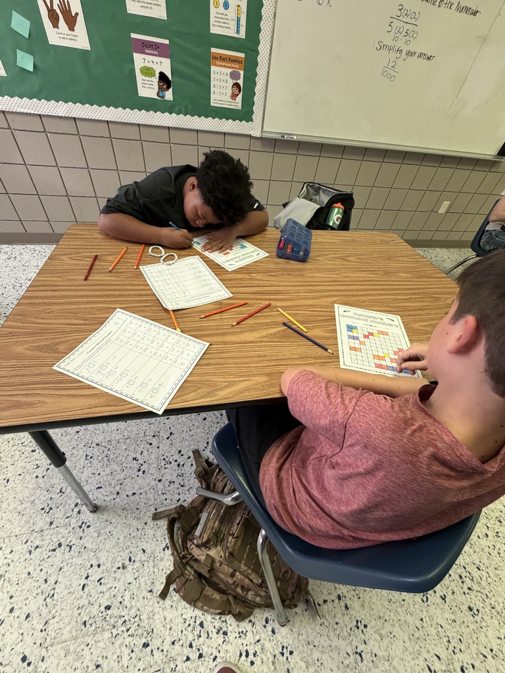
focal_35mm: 14
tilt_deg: -44.5
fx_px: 272
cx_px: 252
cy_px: 336
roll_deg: -7.6
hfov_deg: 85.7
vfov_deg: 102.1
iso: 250
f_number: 2.2
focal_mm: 2.22
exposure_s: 1/60
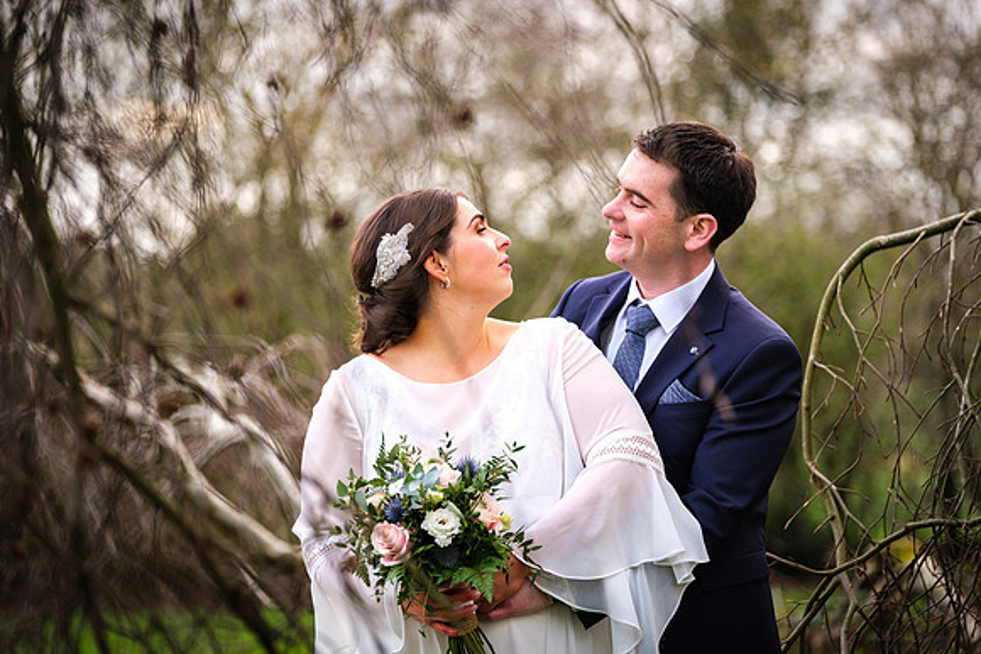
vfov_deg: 7.3
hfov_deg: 10.9
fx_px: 5121
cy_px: 304
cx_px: 484
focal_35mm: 188
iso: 320
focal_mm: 115
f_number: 2.8
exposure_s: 1/160
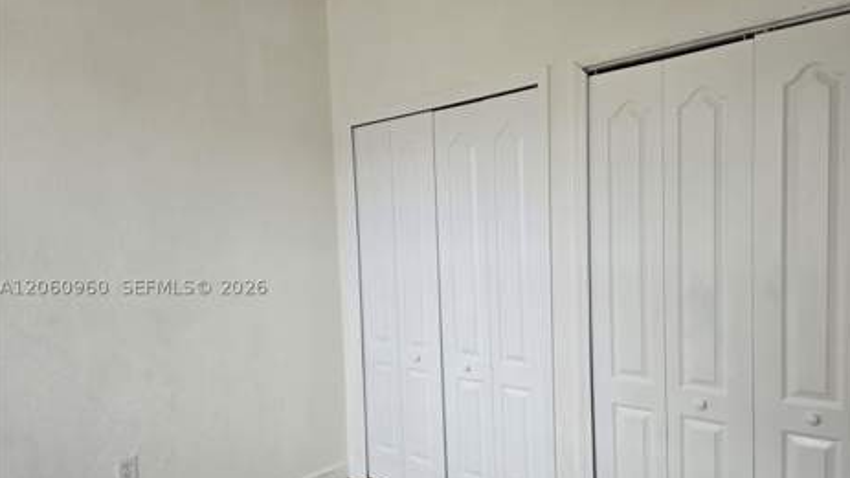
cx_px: 435
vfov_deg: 44.1
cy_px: 287
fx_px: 586
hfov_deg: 71.9
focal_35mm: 26
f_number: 1.8
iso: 32
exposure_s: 1/180
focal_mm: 5.4
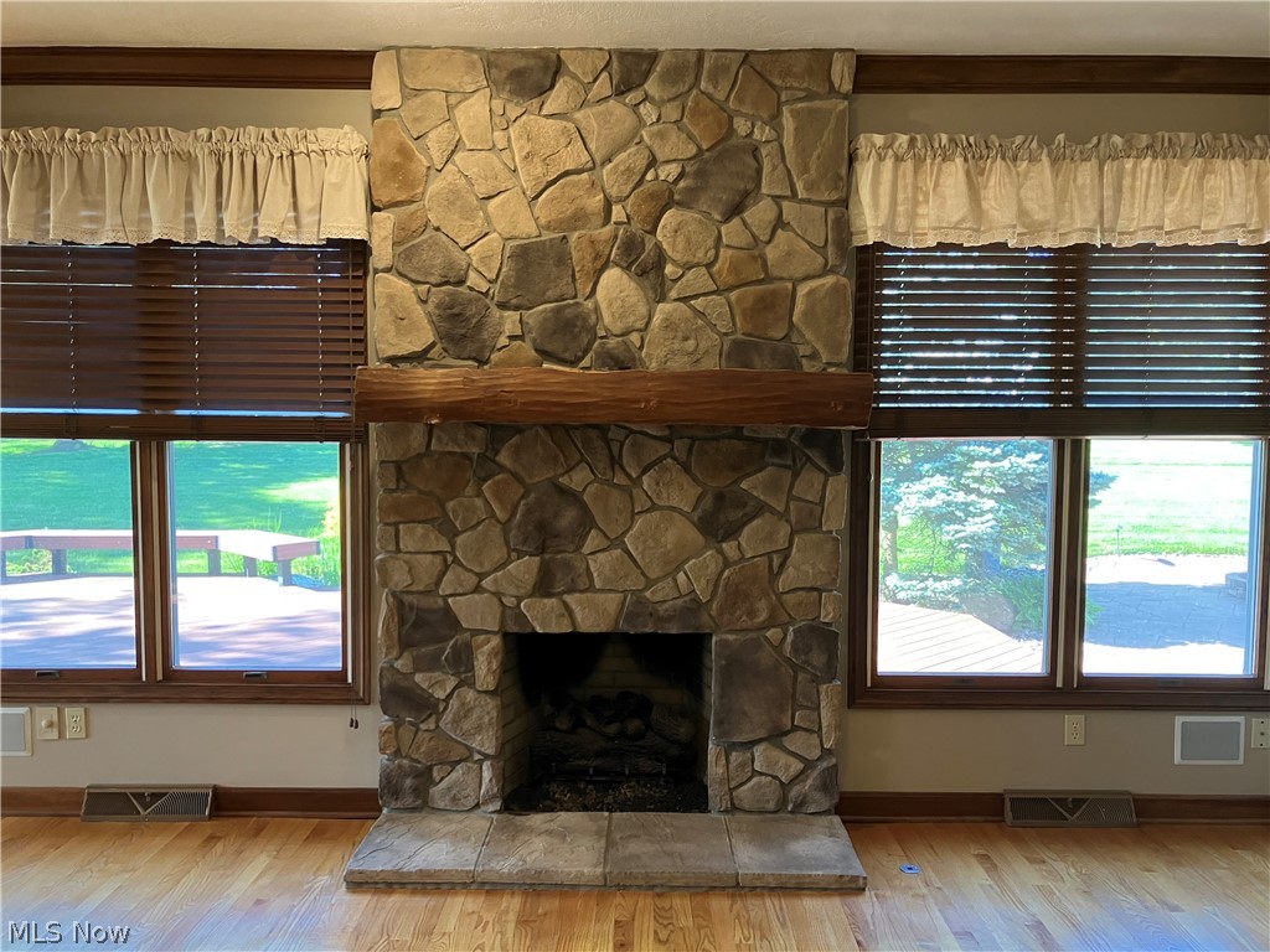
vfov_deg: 49.7
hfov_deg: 63.4
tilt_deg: -4.6
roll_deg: -0.2
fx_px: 1027
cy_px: 476
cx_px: 635
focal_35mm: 28
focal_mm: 3.99
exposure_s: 1/60
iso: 160
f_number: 1.8
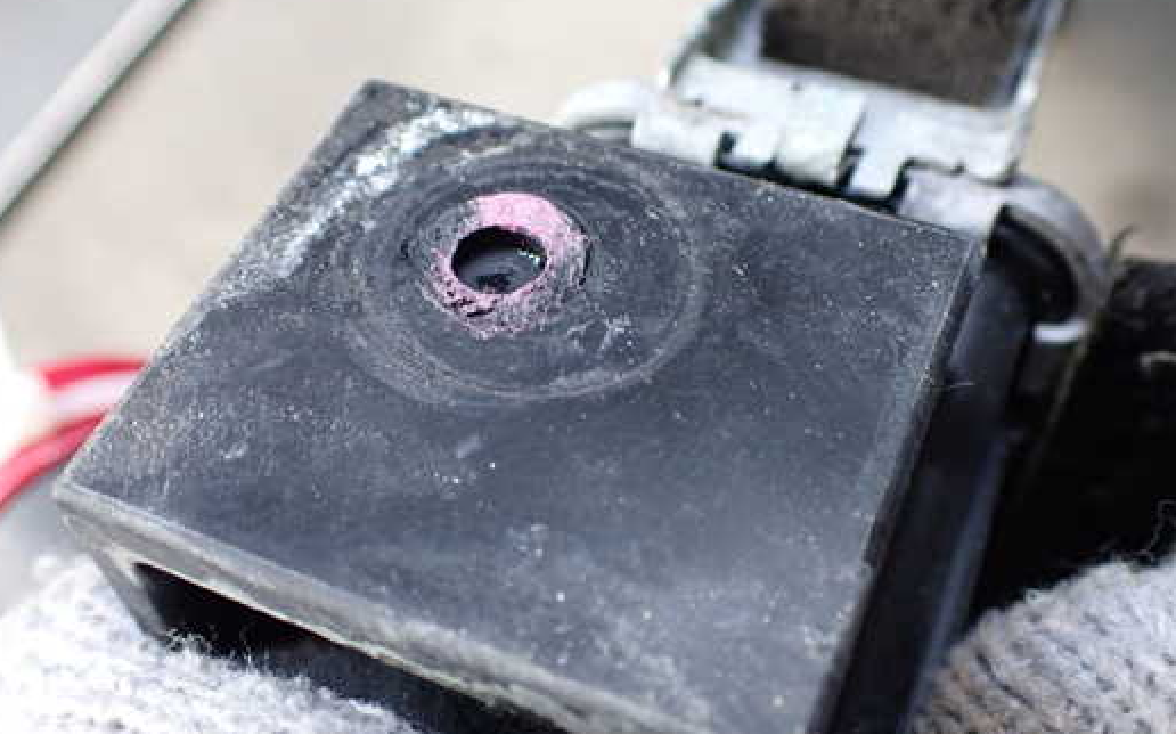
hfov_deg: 52.7
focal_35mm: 37
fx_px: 1185
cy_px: 388
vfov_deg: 34.4
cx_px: 558
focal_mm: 5.4
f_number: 2.3
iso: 250
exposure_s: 1/125
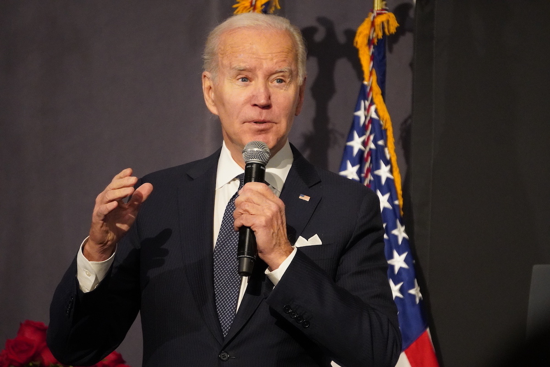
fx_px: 4812
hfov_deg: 6.5
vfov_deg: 4.4
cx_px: 275
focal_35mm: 315
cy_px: 184
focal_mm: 210
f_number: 6.3
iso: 6400
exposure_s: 1/125
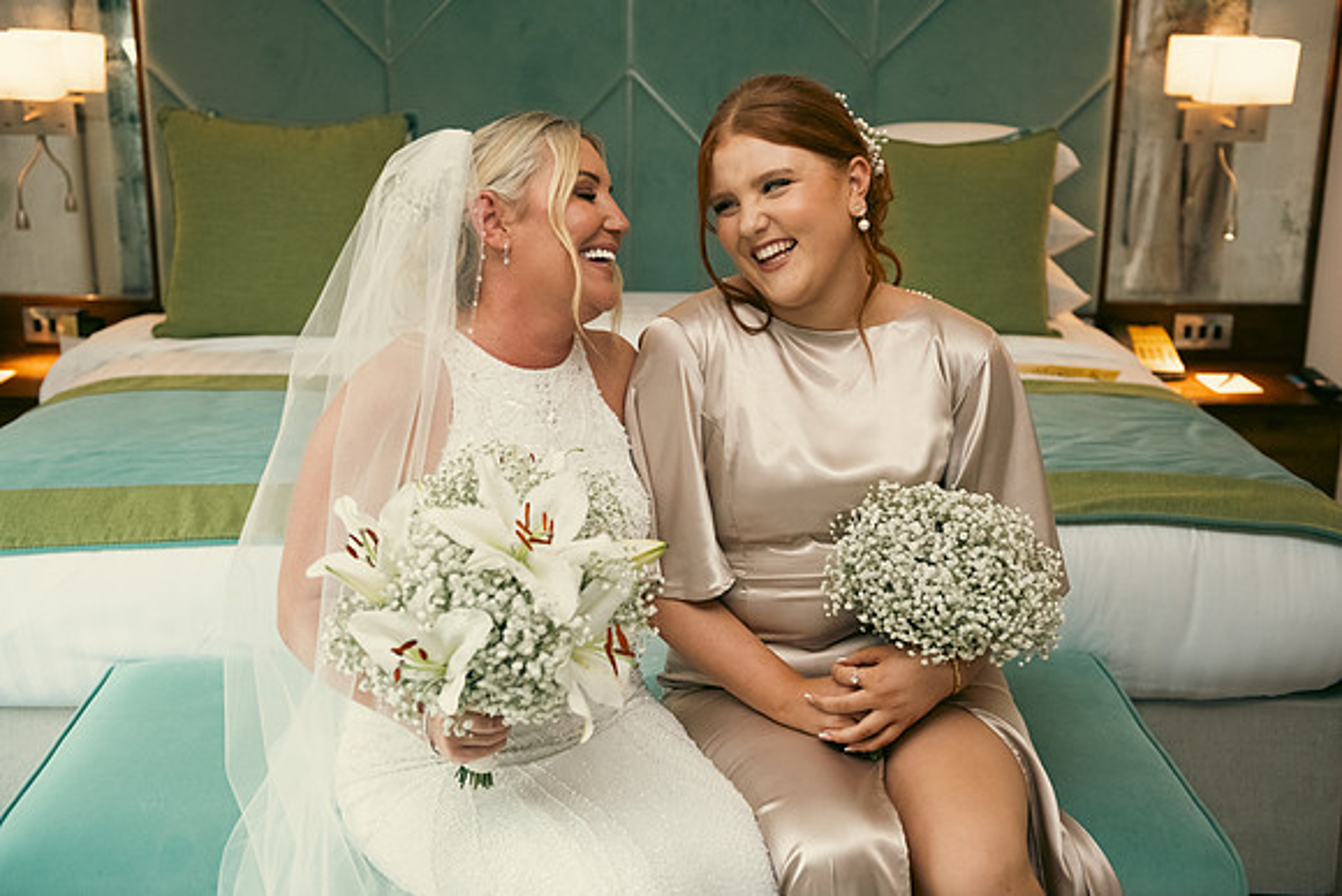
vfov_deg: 29.9
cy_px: 448
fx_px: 1678
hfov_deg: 43.6
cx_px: 671
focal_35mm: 45
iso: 800
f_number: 3.5
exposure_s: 1/160
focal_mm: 45
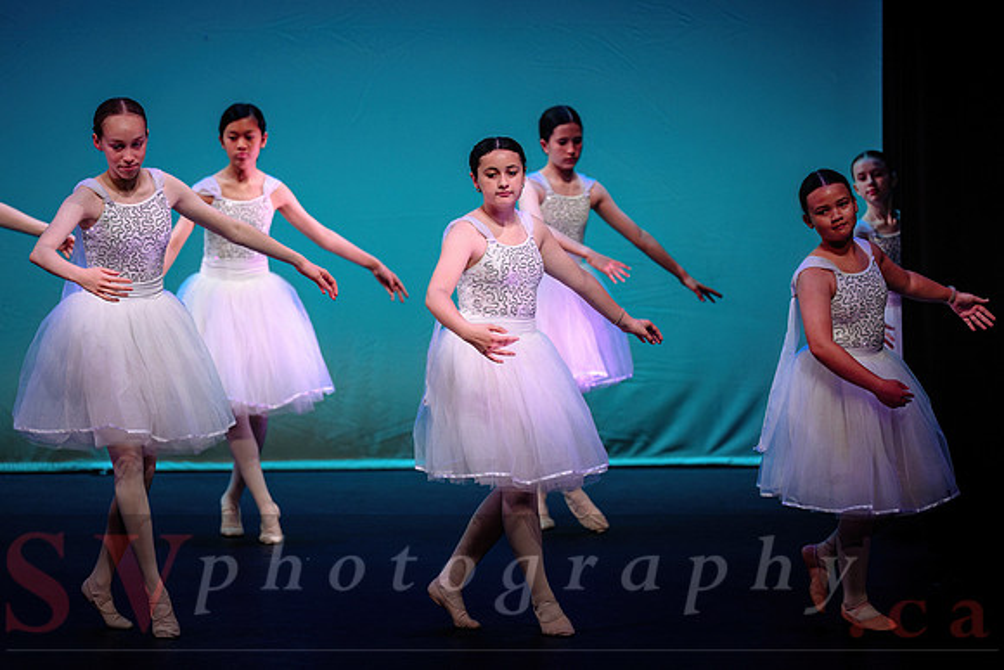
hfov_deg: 10.3
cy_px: 361
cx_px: 541
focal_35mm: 199
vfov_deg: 6.9
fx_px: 5558
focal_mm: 185
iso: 1600
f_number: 2.8
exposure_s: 1/800
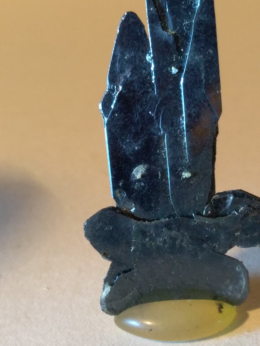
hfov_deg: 39.3
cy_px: 148
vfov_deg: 51.2
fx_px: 361
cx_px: 166
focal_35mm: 36
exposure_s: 1/33.3
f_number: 2
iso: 220
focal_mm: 3.54
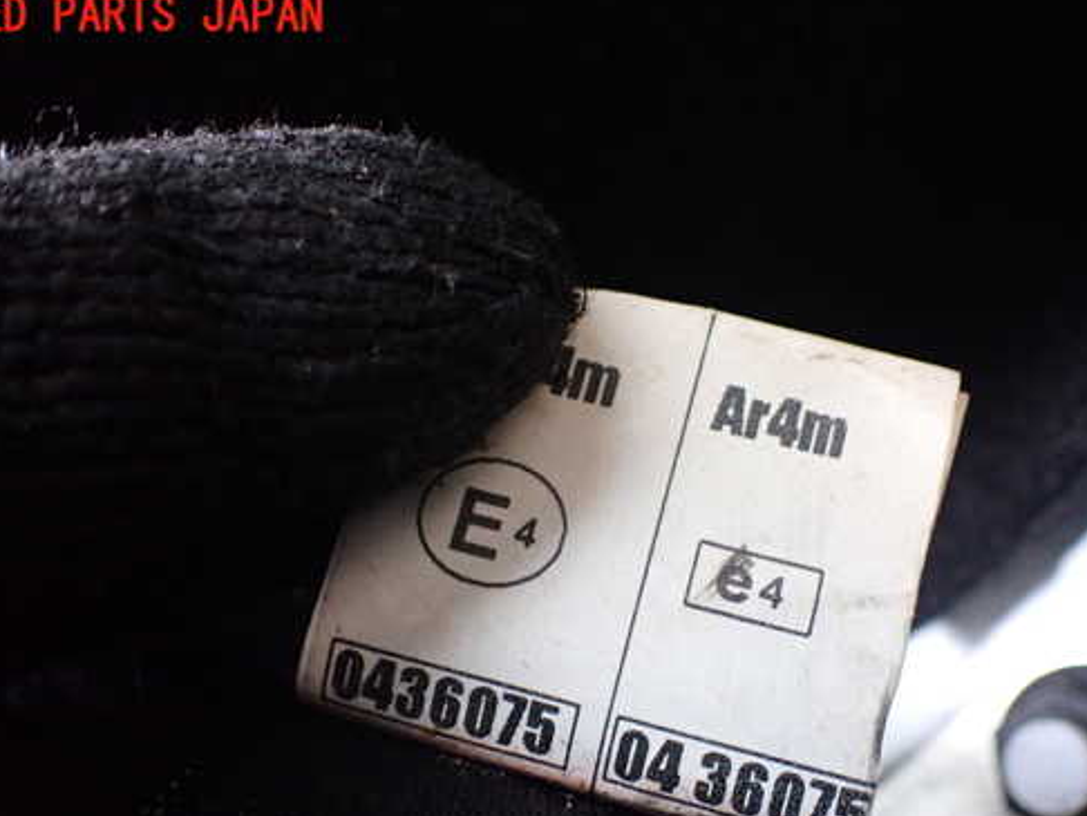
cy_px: 492
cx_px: 588
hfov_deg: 50.1
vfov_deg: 38.5
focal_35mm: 37
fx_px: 1162
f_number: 2.3
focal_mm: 5.4
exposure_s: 1/50
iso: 800
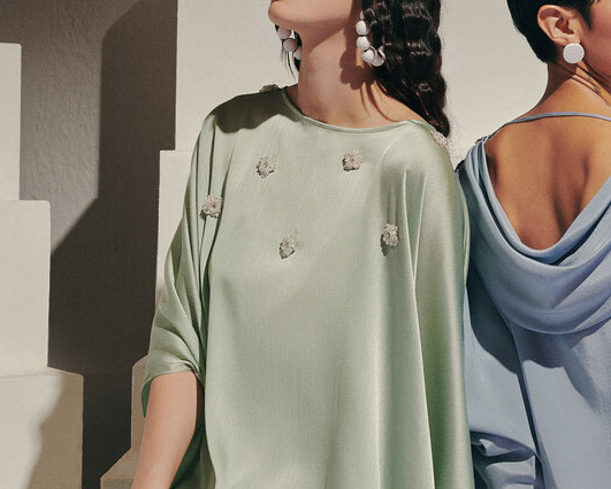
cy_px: 324
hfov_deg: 16.9
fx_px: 2044
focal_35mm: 113
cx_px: 482
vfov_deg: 13.6
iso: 100
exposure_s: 1/125
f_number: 9
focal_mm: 50
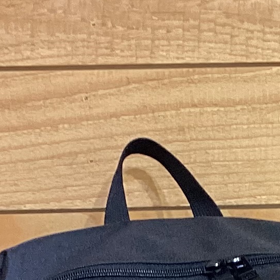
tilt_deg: -13.6
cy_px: 514
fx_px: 1519
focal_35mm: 166
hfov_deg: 10.5
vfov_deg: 9.9
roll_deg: +0.4
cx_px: 215
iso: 125
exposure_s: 1/50
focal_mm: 3.3
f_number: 2.4
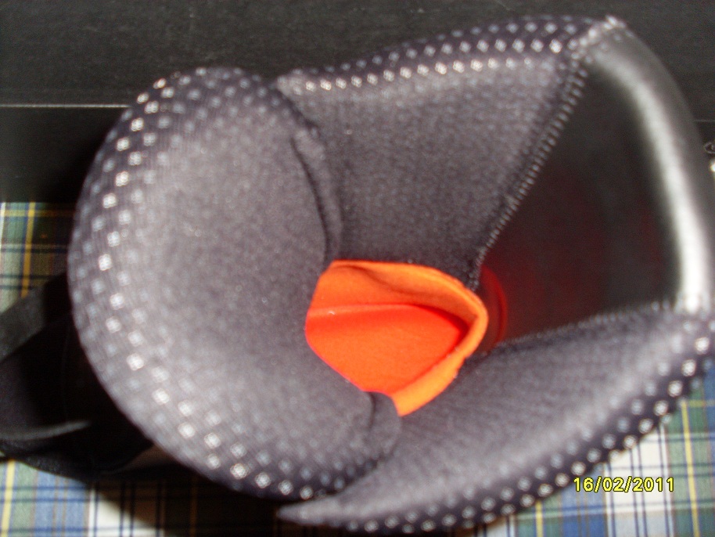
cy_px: 268
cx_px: 358
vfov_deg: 37.7
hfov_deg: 49.0
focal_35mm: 38
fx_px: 785
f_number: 3
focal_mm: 6.3
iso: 100
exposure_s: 1/45
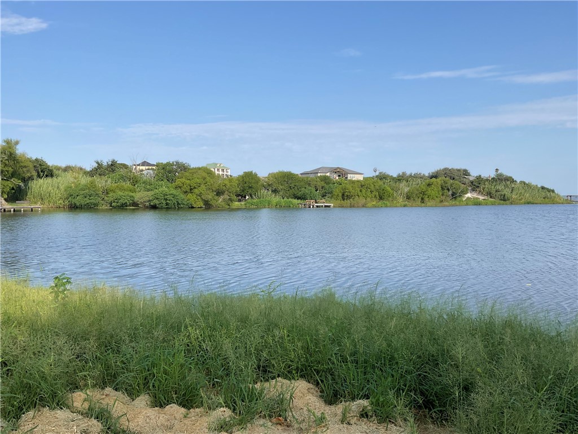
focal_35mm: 29
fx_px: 484
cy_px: 217
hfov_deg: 61.7
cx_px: 289
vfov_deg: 48.2
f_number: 1.8
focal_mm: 3
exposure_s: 1/1730
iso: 16
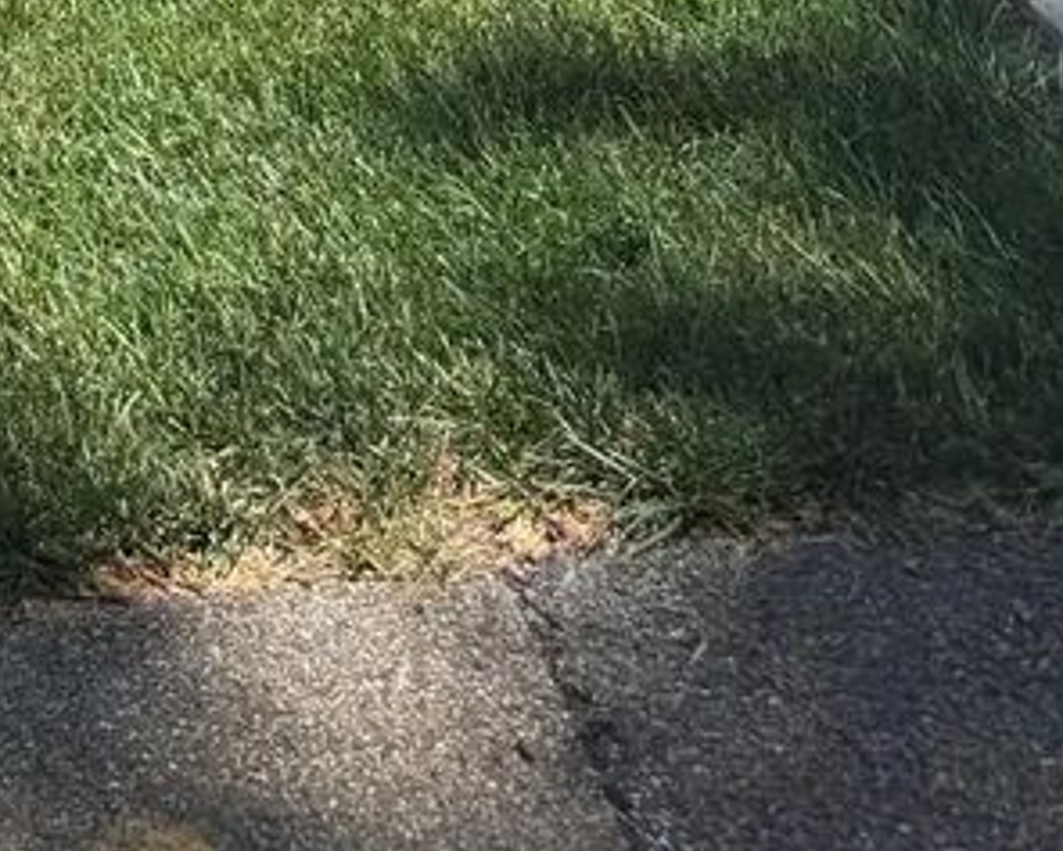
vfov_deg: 10.9
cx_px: -417
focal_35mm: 108
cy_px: -1485
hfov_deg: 16.5
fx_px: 3399
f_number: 1.78
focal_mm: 6.76
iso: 80
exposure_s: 1/2053
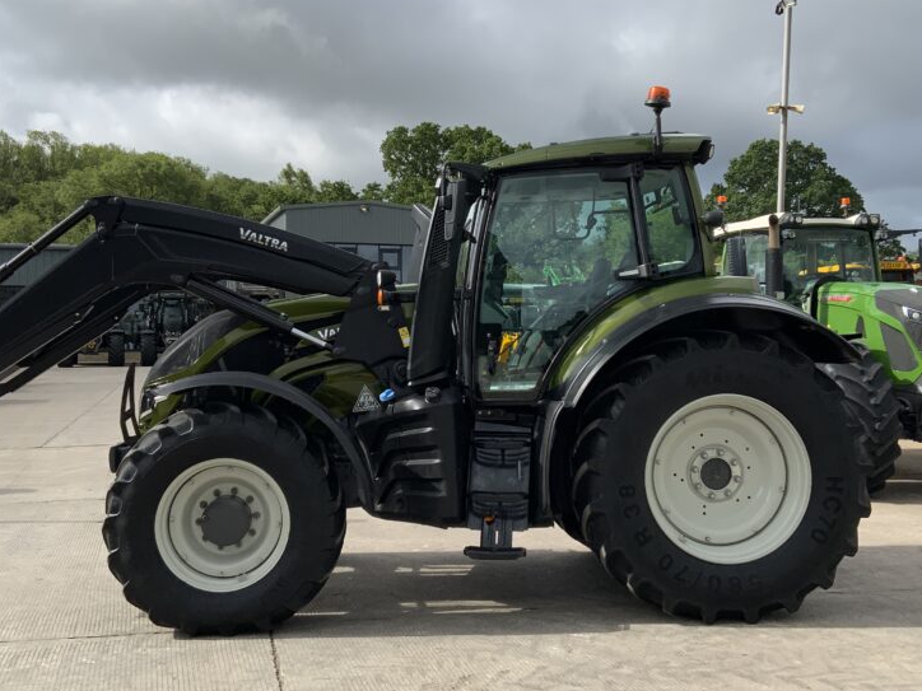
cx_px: 462
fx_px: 1092
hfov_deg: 45.8
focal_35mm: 41
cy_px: 313
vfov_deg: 35.1
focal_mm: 3
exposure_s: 1/2058
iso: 16
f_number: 1.8
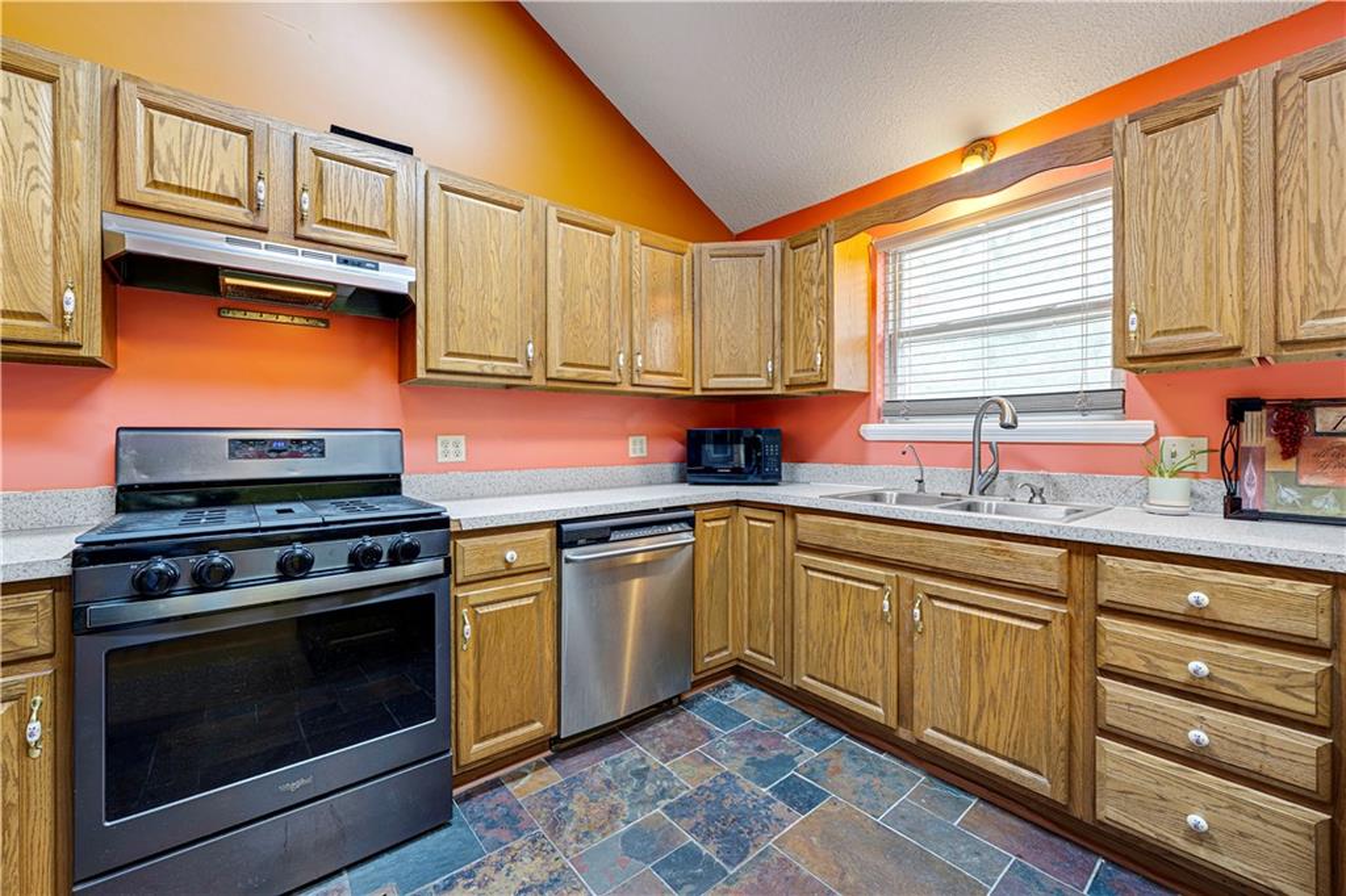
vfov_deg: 81.2
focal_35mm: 14
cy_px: 448
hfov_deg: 104.3
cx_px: 673
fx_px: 523
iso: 100
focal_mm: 14
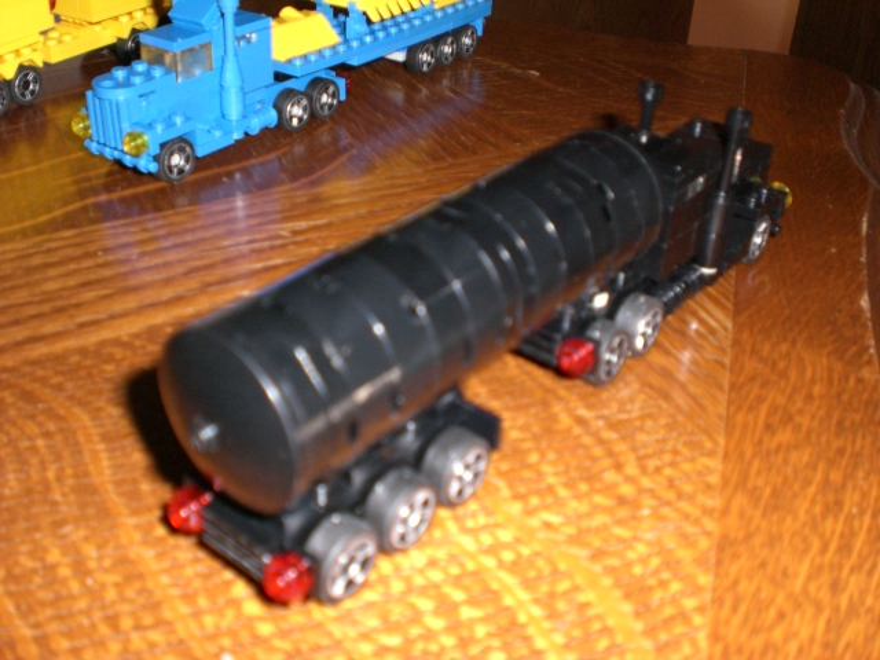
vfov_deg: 37.7
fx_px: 966
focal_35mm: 38
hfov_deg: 49.0
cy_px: 330
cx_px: 440
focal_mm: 6.3
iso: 200
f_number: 3.1
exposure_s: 1/60
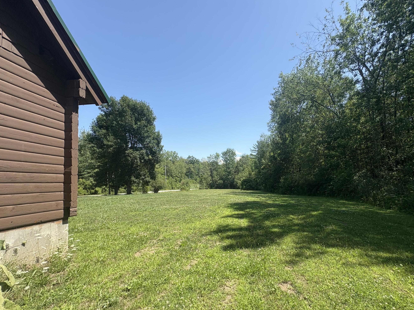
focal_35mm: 16
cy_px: 176
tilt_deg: +1.4
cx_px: 228
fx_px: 191
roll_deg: +0.2
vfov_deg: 77.7
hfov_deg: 94.2
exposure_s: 1/1048
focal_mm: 2.22
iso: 40
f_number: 2.2
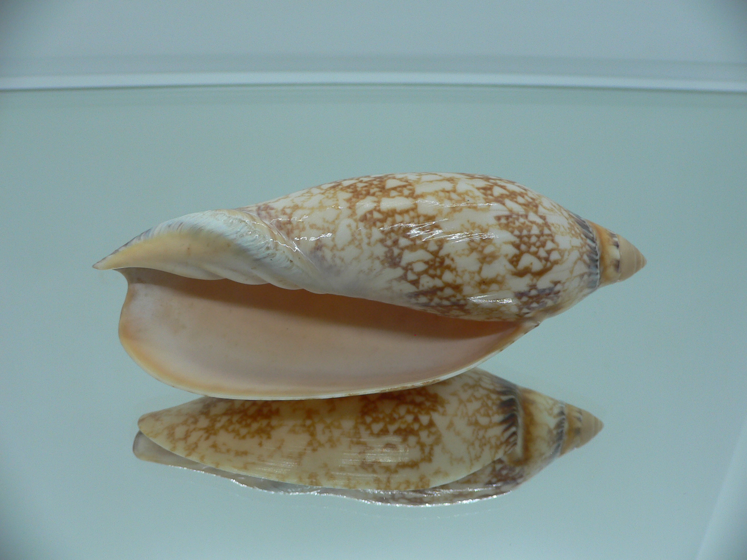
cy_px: 280
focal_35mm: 35
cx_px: 374
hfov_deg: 52.6
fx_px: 755
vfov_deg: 40.7
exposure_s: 1/60
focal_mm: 4.6
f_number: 2.8
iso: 80
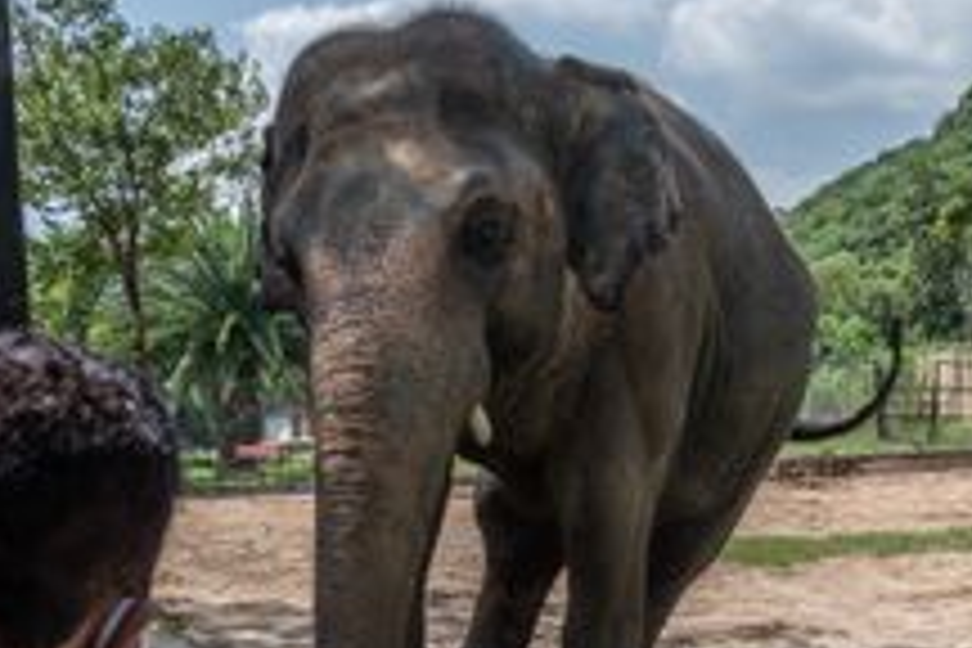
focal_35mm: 64
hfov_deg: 31.4
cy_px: 502
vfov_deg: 21.0
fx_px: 1728
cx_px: 482
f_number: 8
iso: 100
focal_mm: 18
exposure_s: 1/320
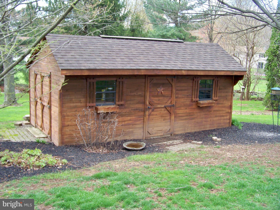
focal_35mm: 37
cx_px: 140
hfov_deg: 50.1
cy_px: 105
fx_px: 299
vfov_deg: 38.7
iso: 80
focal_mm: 6.75
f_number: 2.8
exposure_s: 1/60
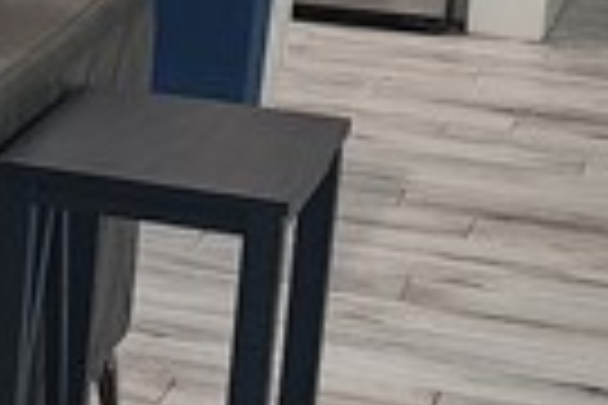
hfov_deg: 9.8
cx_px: -901
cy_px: -40
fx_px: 3074
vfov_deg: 7.5
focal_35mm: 182
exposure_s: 1/120
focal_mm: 6.4
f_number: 1.8
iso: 400
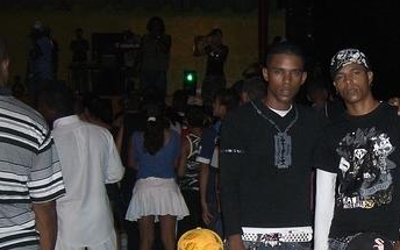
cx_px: 370
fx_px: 818
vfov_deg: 17.1
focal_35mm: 75
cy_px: 240
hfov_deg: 26.5
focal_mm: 7.9
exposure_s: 1/60
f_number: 2.8
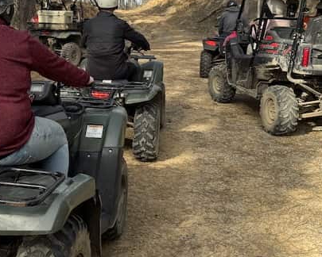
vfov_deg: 28.6
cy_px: 57
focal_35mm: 52
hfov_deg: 35.6
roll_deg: -1.7
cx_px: 104
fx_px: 496
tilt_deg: -2.3
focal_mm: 6.76
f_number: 1.78
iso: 80
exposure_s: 1/1456
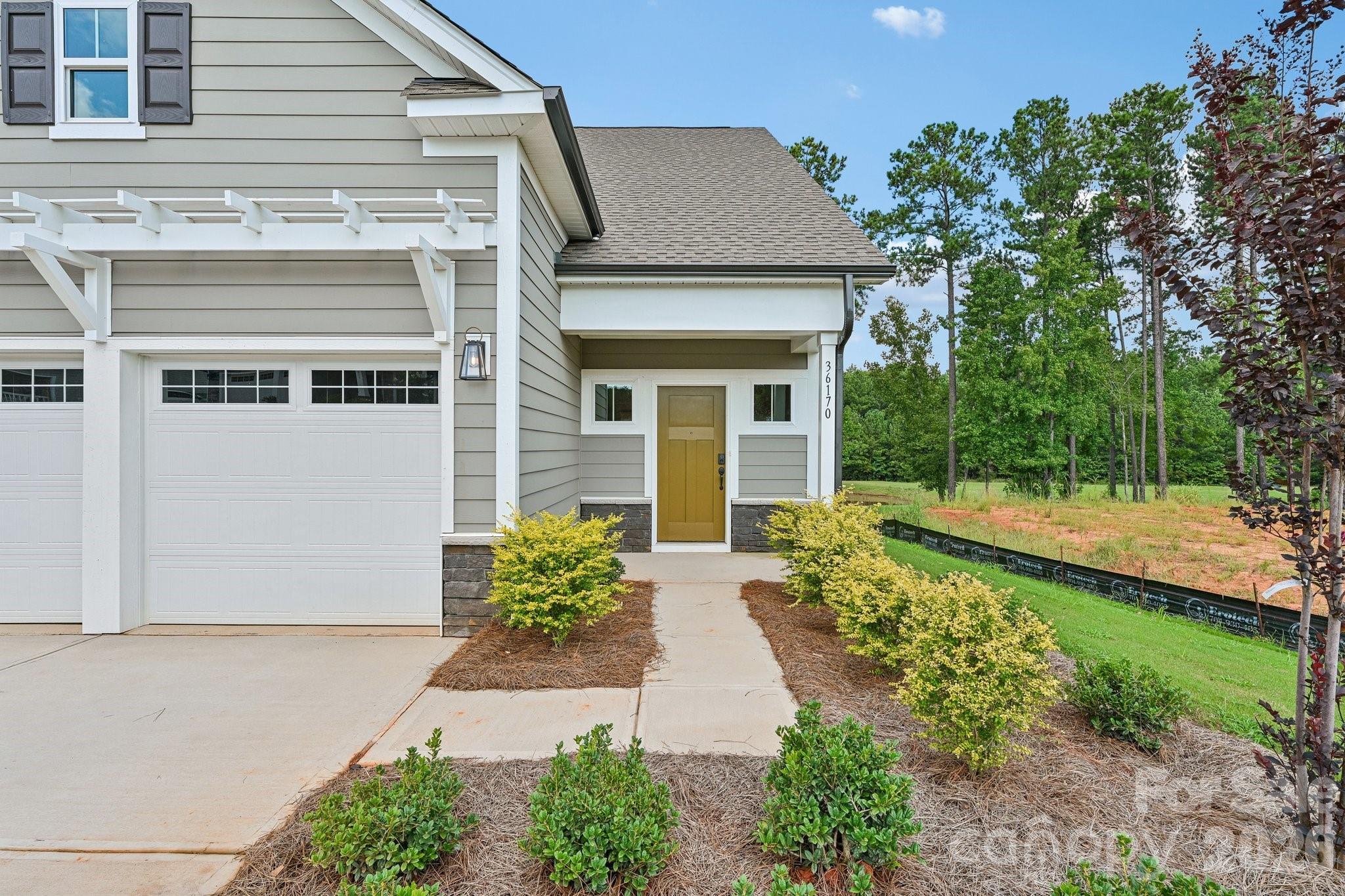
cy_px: 448
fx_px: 635
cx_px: 672
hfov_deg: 93.3
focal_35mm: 17
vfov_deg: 70.4
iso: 100
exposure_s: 1/250
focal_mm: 17
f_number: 8
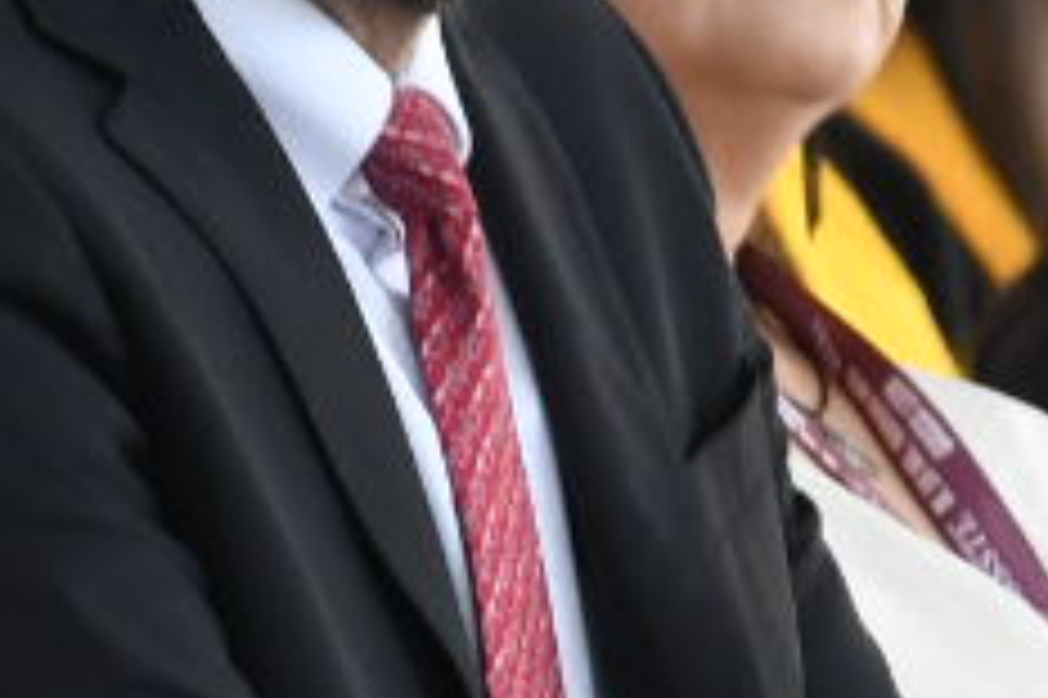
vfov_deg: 1.0
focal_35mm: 1357
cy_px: 414
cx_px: 531
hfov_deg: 1.5
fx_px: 39475
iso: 800
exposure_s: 1/125
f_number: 5.6
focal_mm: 130
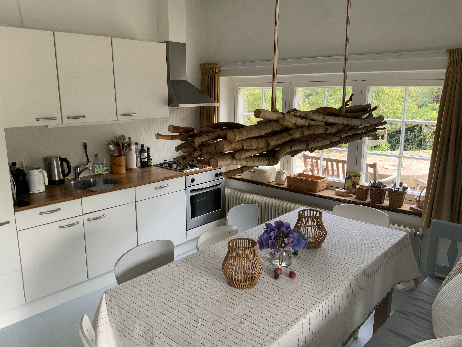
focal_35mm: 29
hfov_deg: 61.7
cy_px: 174
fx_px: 387
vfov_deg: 48.2
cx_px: 231
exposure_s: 1/122
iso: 40
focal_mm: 3
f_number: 1.8
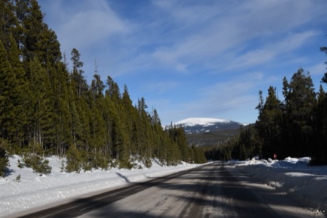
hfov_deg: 38.9
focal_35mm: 51
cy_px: 109
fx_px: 463
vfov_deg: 26.4
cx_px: 174
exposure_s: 1/320
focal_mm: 31
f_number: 18
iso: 320
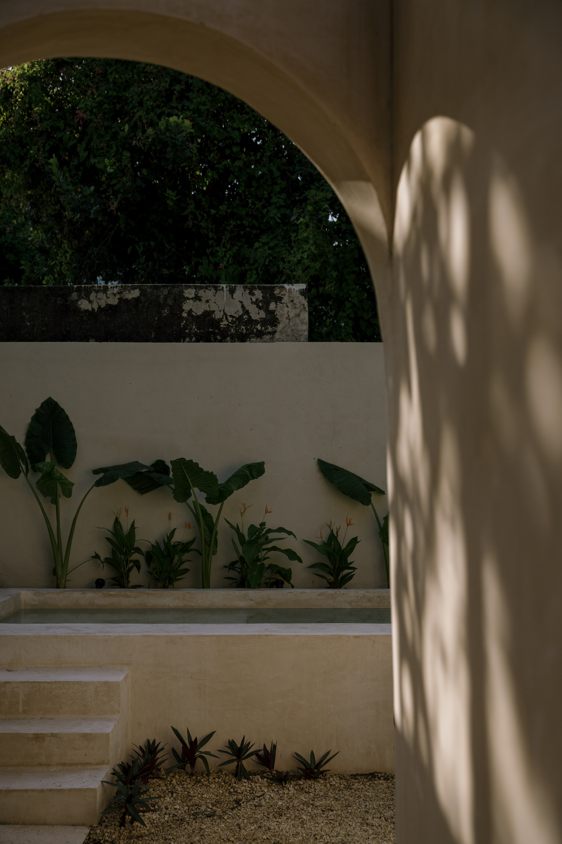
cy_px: 422
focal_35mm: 45
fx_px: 1044
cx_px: 281
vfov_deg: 44.0
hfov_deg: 30.1
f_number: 3.5
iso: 200
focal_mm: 44.6
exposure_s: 1/3200
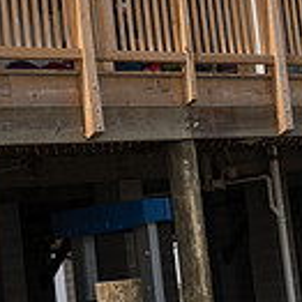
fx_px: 1856
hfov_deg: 9.2
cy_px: -137
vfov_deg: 9.1
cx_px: 311
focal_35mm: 188
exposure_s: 1/1000
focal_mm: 50
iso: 200
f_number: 7.1
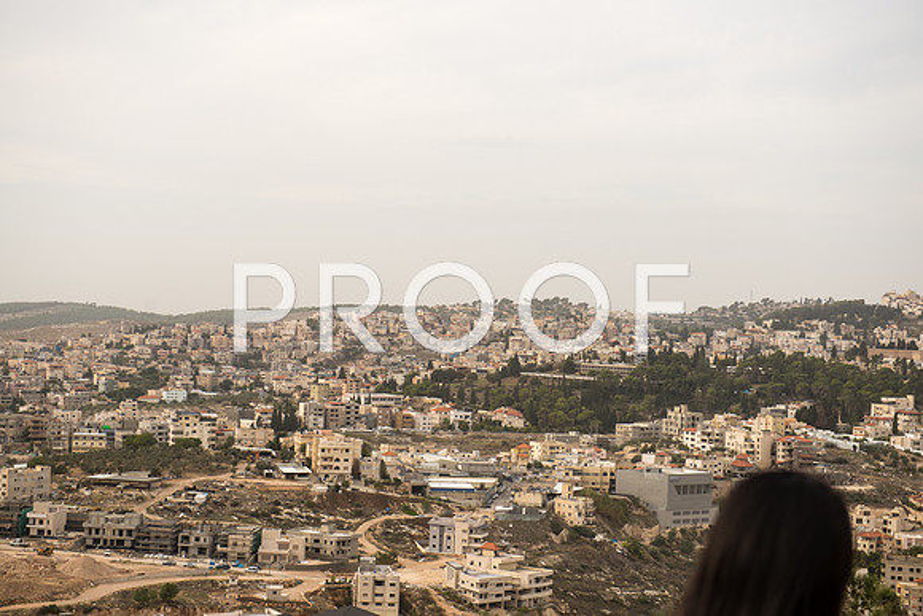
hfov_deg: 32.4
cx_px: 462
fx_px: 1590
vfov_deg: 21.9
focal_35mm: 62
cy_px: 308
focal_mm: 62
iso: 100
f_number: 3.5
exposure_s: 1/800
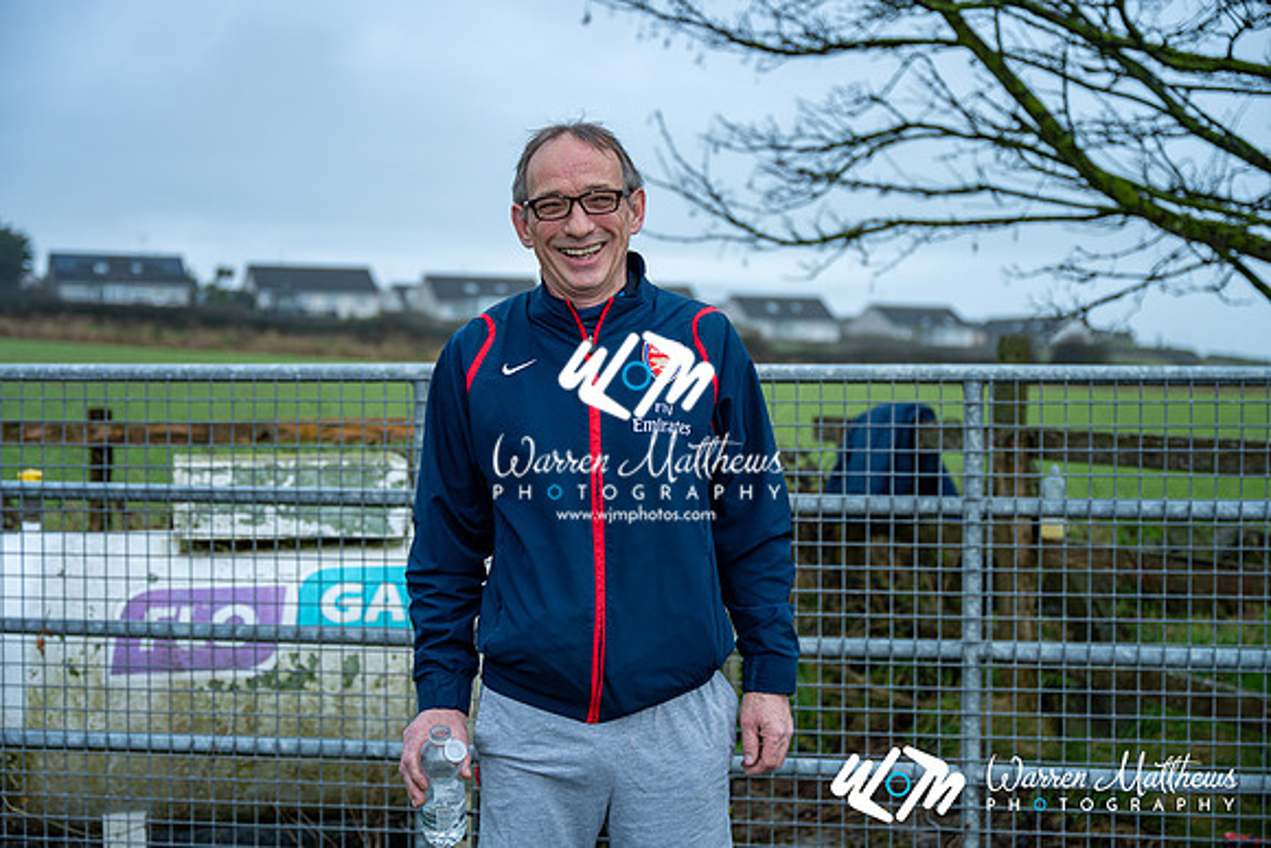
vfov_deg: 28.1
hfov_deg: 41.1
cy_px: 424
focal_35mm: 48
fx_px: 1695
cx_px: 636
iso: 100
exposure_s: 1/320
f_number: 2.8
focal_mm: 48
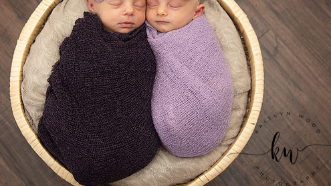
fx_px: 474
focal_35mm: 54
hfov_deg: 38.5
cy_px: 63
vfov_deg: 22.2
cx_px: 154
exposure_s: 1/200
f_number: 4
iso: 400
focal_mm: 44
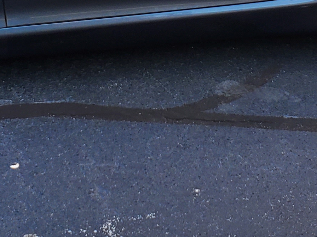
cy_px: -50
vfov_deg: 12.4
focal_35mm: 117
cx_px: 166
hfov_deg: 16.8
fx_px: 1071
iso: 64
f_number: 2.4
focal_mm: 4.3
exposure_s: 1/120
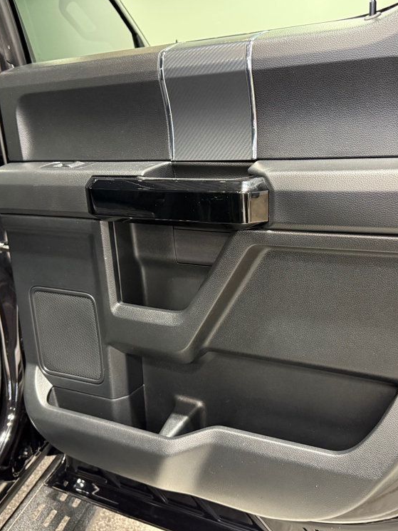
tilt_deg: -17.0
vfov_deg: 55.3
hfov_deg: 42.9
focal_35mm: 33
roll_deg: +1.1
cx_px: 224
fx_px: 506
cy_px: 269
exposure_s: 1/60
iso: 640
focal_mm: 6.76
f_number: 1.78
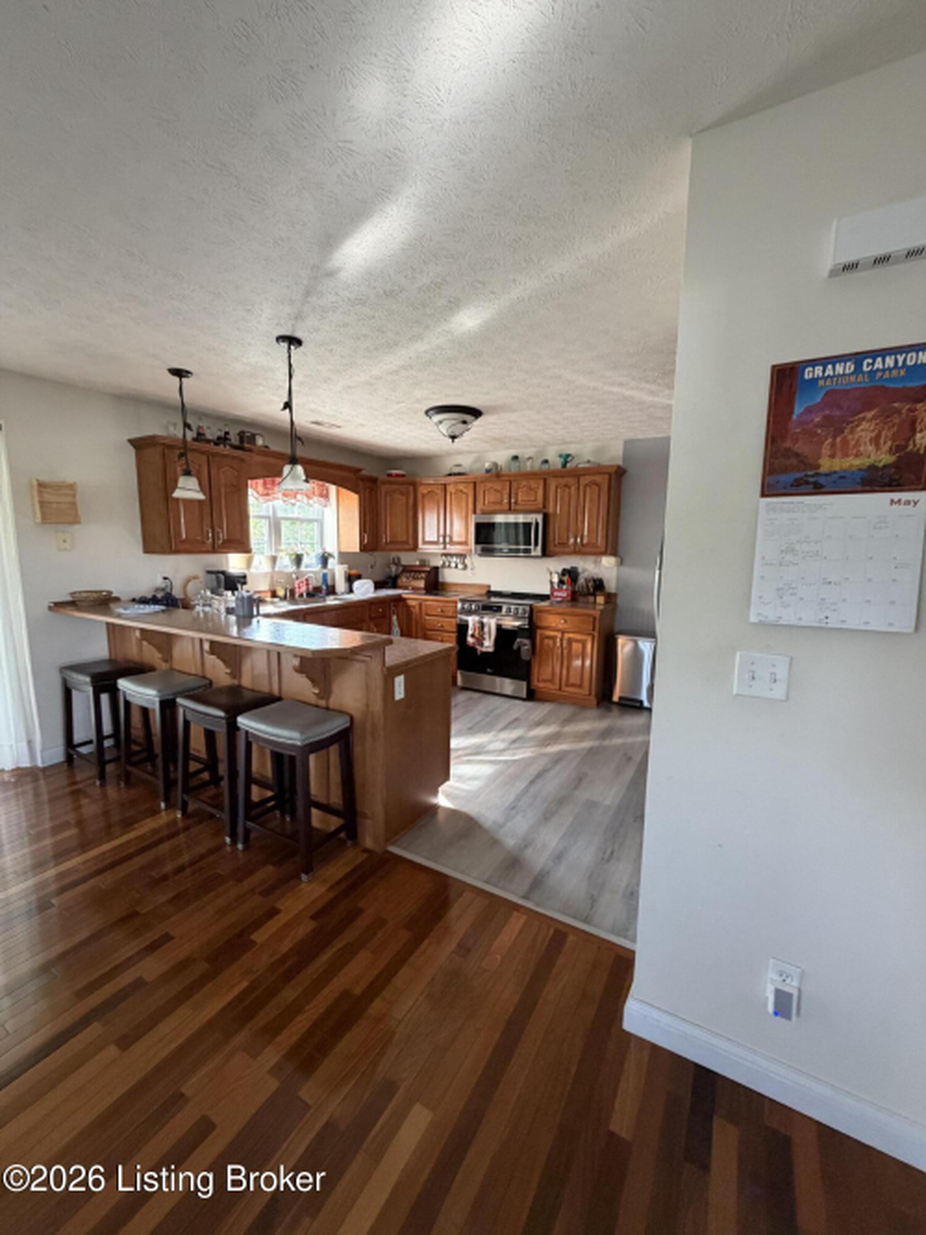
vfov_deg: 102.1
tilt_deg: -9.2
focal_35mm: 14
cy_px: 618
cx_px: 463
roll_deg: -0.5
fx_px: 500
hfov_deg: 85.7
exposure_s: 1/60
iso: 320
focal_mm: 2.22
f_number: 2.2
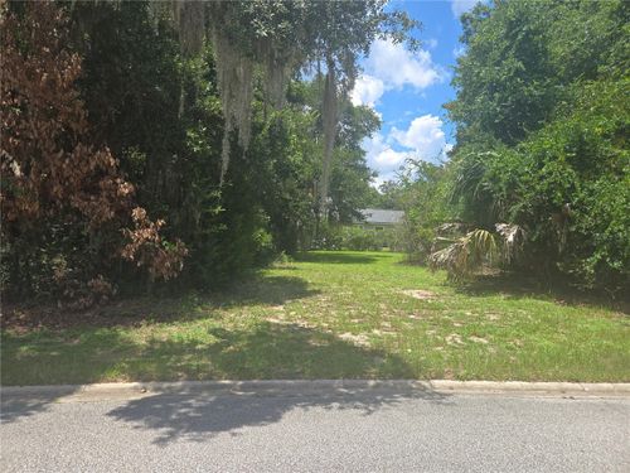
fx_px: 419
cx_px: 315
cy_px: 236
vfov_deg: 58.9
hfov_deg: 73.9
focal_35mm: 23
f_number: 1.8
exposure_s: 1/1093
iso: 25
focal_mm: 5.4
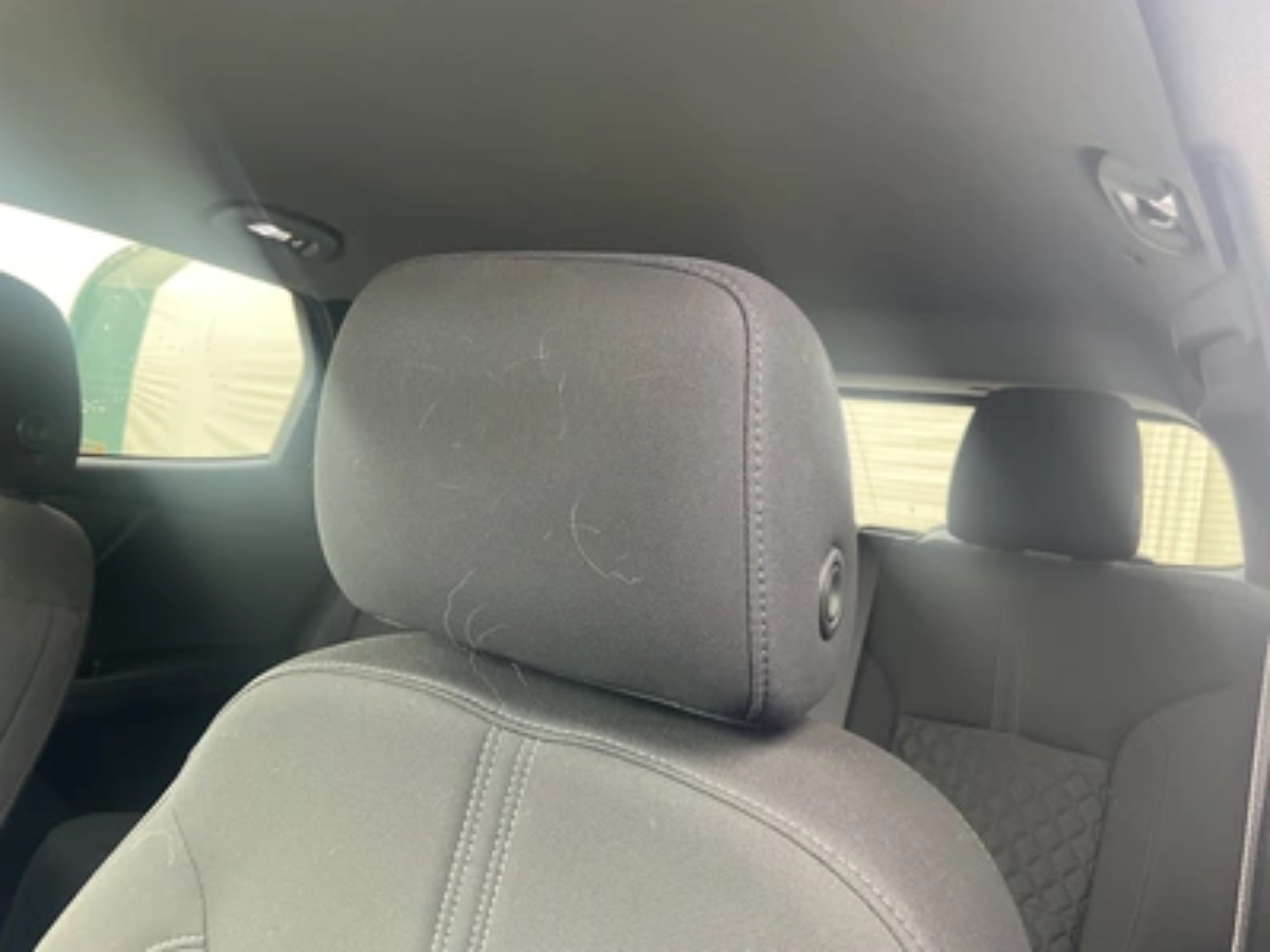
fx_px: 1064
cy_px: 476
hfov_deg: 61.7
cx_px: 635
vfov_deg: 48.2
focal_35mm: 29
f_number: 1.8
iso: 64
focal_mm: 3
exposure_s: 1/78
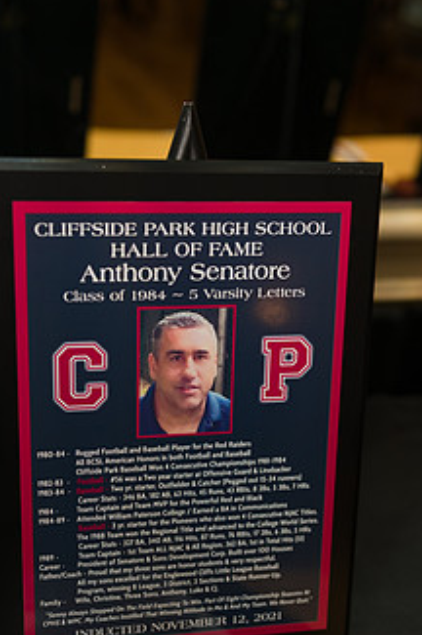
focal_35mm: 61
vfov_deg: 32.6
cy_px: 430
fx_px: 1075
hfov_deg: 22.2
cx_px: 182
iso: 400
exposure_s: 1/200
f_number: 3.2
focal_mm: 44
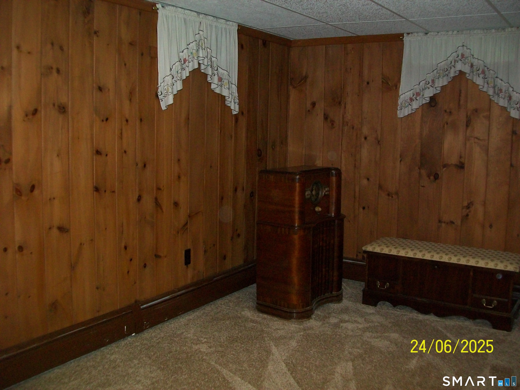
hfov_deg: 51.4
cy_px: 195
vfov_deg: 39.7
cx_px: 260
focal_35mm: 36
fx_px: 541
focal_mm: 6
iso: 160
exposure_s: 1/60
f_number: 2.7
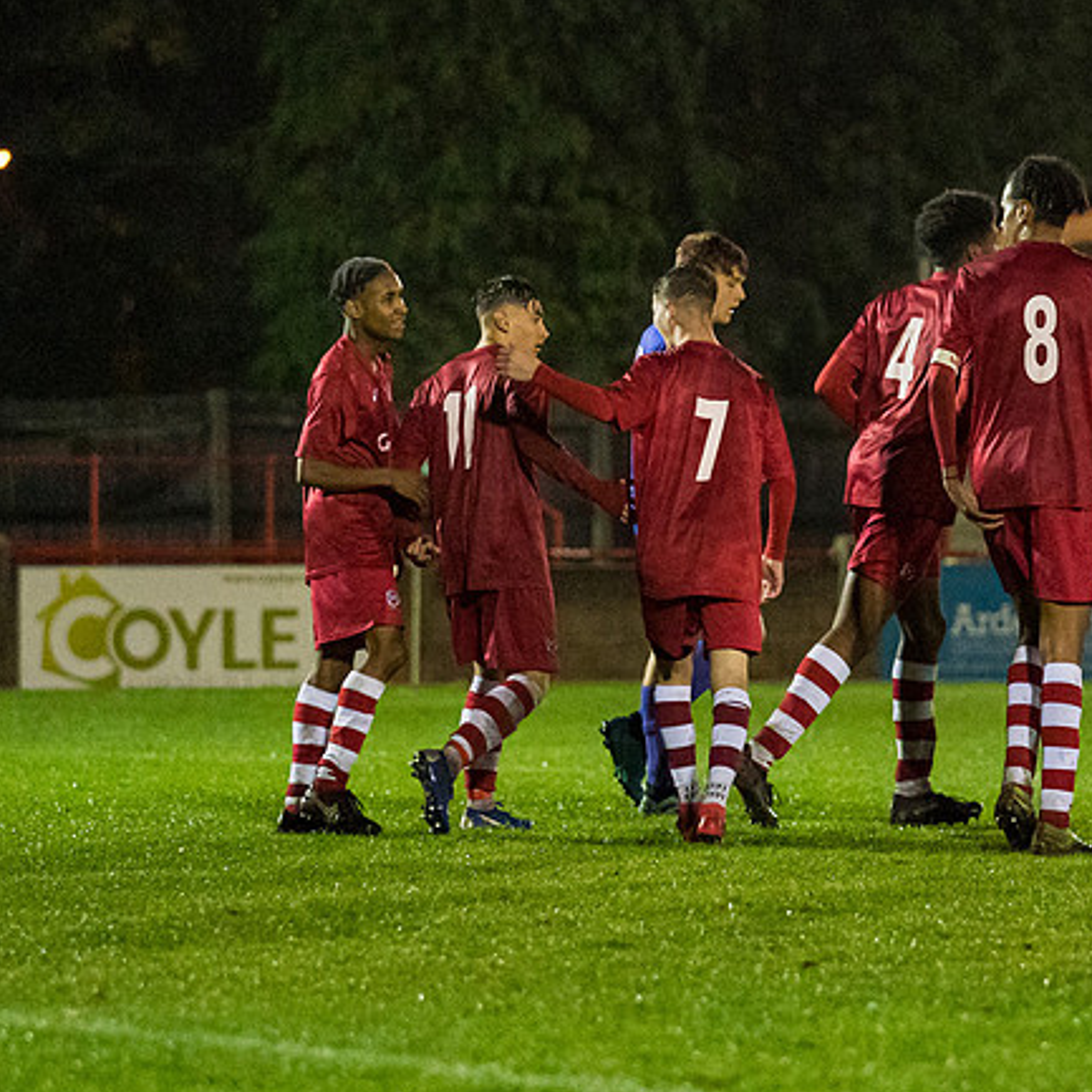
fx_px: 9708
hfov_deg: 6.4
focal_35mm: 272
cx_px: 477
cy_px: 525
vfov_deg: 6.4
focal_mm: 133
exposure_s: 1/1250
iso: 6400
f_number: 2.8
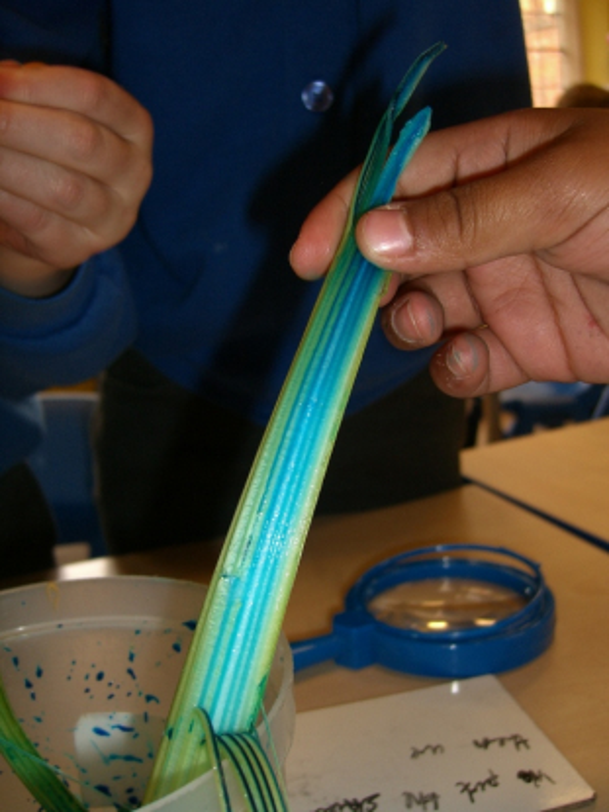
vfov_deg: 49.0
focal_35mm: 38
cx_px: 304
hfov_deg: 37.7
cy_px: 406
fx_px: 892
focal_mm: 7.9
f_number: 2.8
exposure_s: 1/60
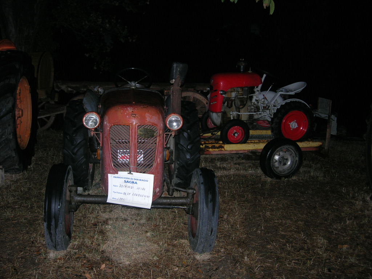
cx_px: 186
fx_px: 408
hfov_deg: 49.0
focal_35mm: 38
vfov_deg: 37.7
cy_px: 140
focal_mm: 7.8
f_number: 2.8
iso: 95
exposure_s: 1/60.1
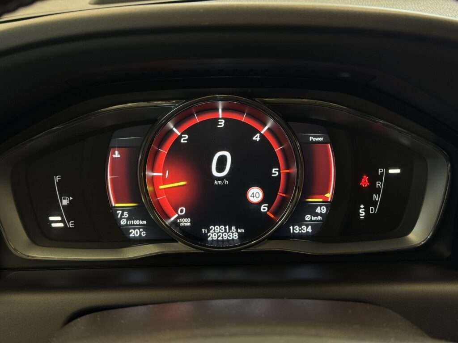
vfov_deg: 30.3
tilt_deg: -22.5
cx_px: 229
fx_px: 635
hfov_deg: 39.7
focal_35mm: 48
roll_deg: +0.3
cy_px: 172
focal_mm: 6.76
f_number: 1.78
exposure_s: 1/60
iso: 160
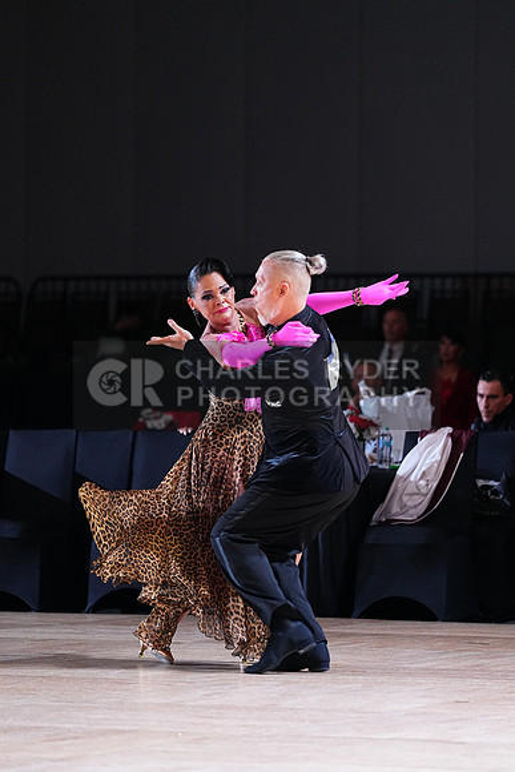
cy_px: 386
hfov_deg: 6.9
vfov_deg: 10.3
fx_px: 4289
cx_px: 258
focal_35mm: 200
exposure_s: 1/400
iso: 3200
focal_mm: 200
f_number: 4
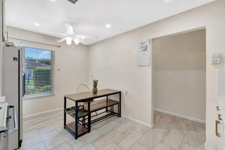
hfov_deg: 100.4
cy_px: 75
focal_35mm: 15
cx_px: 112
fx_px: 94
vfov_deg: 77.2
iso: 1100
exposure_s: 1/30
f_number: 8
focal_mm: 10
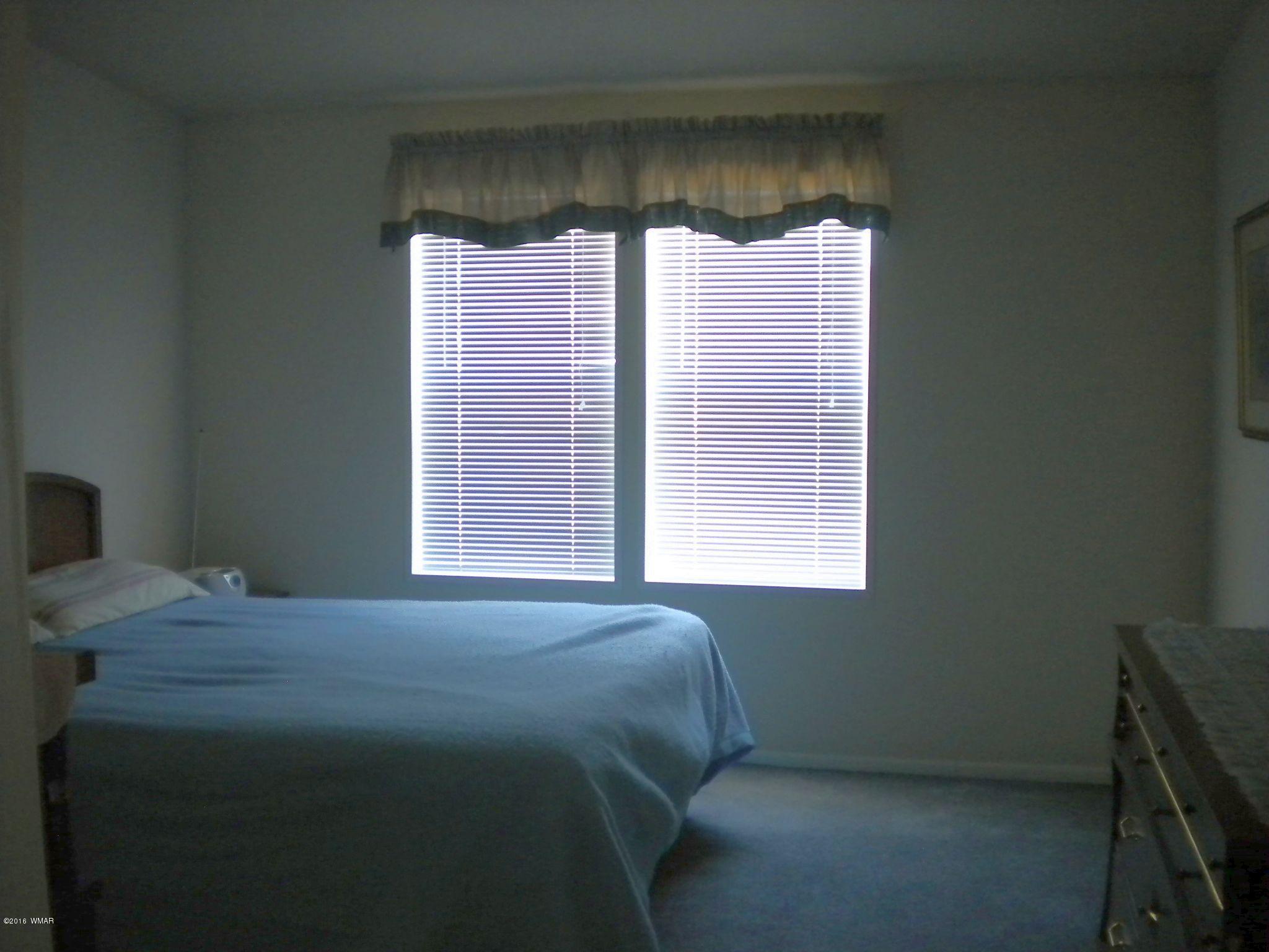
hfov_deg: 52.6
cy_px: 476
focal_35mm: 35
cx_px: 634
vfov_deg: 40.7
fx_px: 1283
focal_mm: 6.3
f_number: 3.1
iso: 439
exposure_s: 1/61
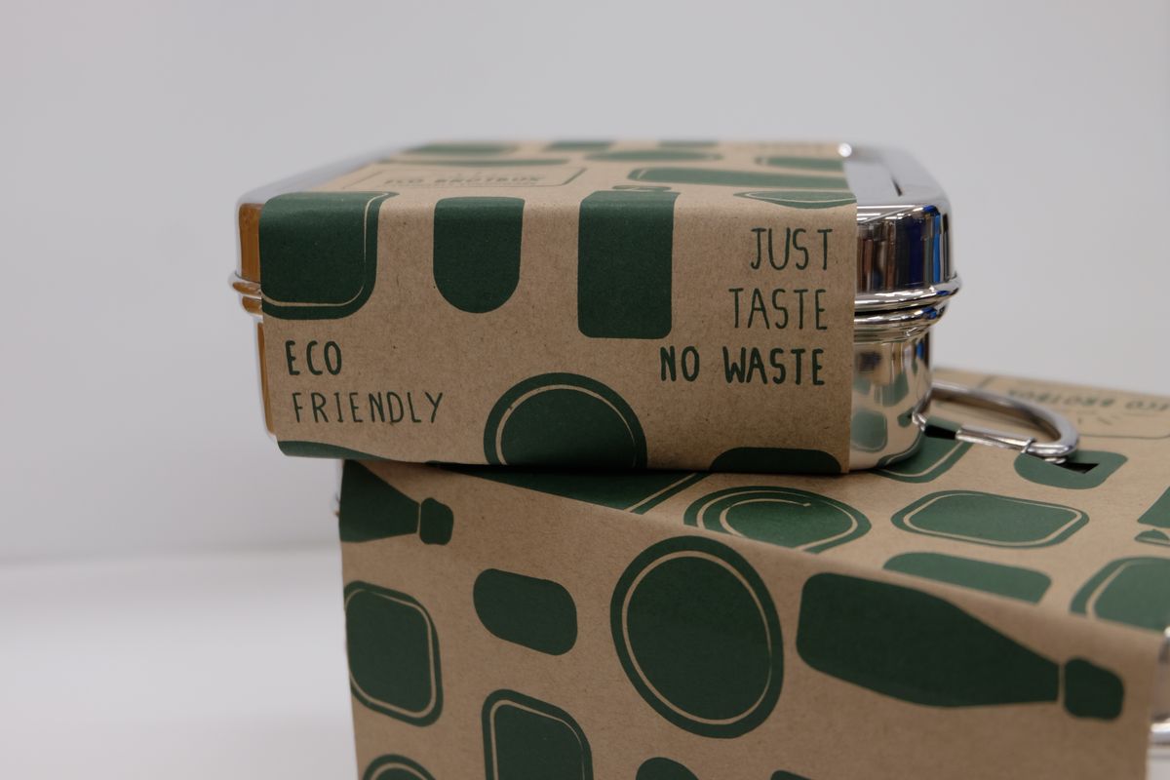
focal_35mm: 40
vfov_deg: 33.4
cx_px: 585
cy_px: 390
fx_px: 1300
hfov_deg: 48.5
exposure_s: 1/20
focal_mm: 26.9
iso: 400
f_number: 4.5
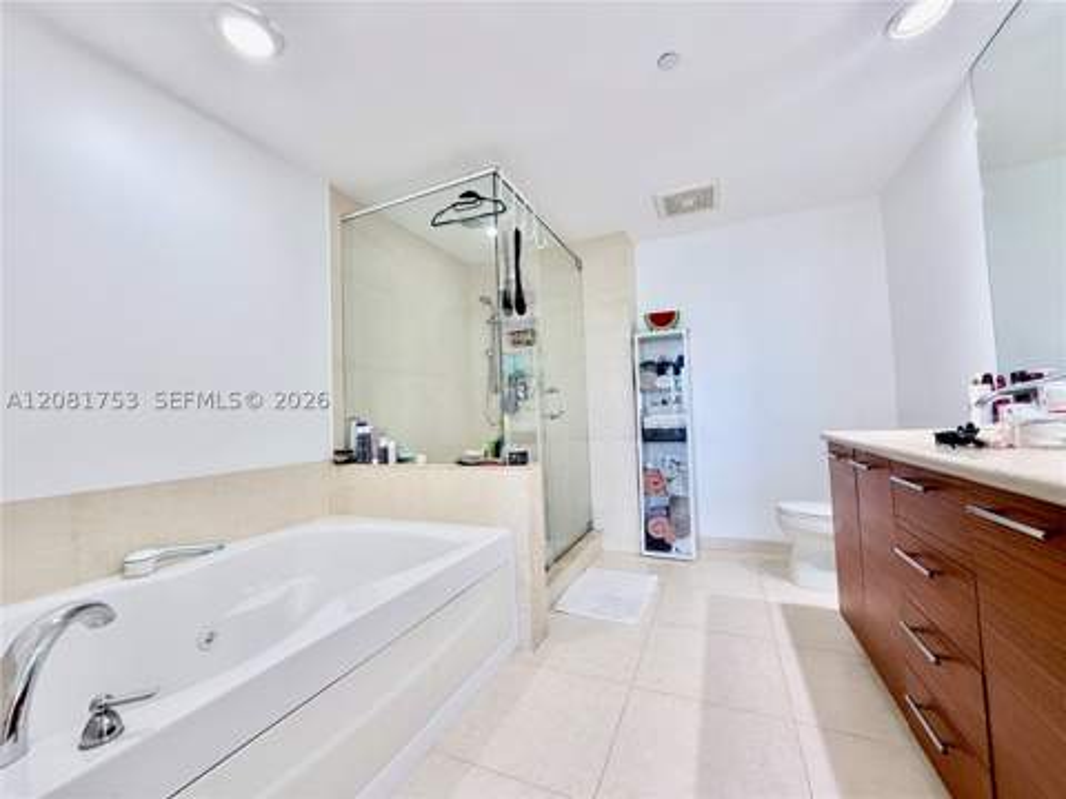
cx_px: 533
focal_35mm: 14
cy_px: 400
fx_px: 431
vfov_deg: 85.7
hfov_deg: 102.1
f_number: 2.2
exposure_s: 1/120
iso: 200
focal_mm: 2.22
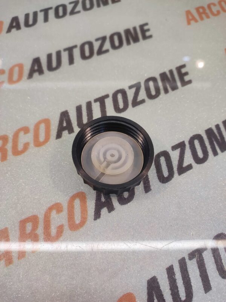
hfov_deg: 74.6
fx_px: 148
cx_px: 113
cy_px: 151
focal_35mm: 17
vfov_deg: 91.1
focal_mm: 4.74
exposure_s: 1/33
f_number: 1.79
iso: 113
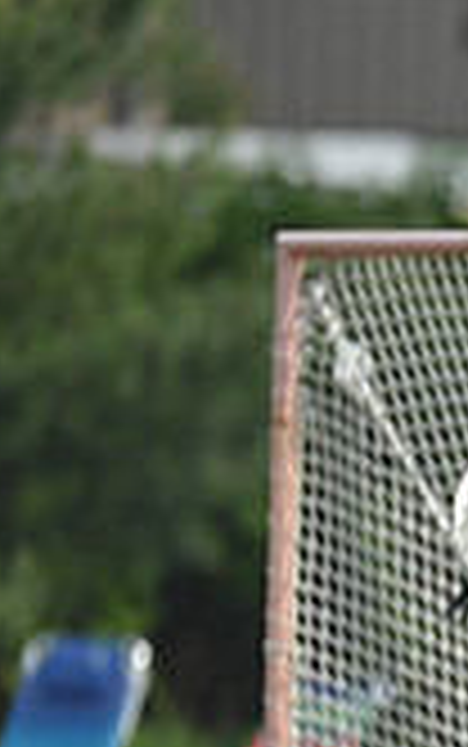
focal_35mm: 1173
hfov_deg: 1.1
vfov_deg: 1.8
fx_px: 23896
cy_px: 788
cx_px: 1161
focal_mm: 330
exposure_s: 1/2500
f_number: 4
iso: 640
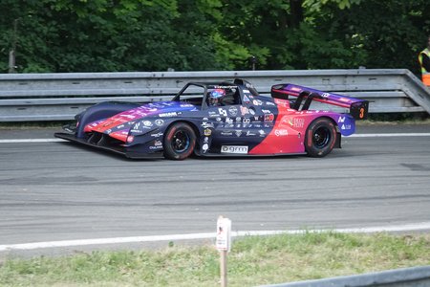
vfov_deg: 4.4
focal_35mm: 310
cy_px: 144
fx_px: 3702
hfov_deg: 6.6
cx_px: 215
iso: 1250
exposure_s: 1/800
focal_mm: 113.69
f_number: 4
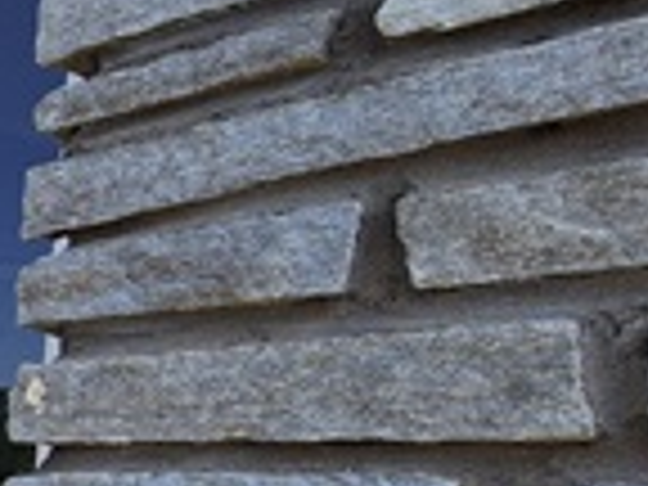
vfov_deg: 24.9
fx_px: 1011
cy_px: 554
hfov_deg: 19.4
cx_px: -648
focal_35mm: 54
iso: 50
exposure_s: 1/1380
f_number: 2.2
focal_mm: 2.2
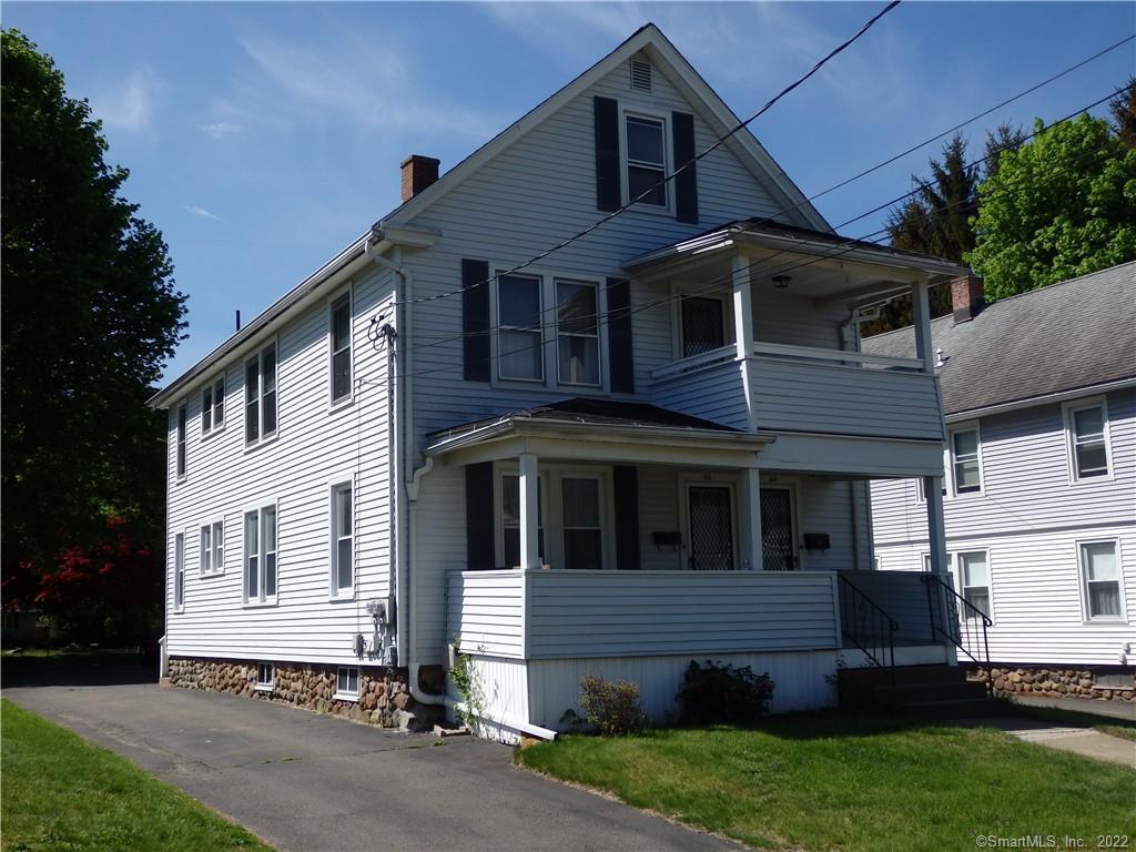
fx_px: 1214
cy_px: 426
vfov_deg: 38.7
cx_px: 568
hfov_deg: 50.1
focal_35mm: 37
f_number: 10.1
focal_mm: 6.6
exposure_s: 1/200
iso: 100
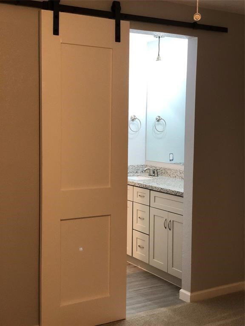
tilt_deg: -2.7
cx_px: 122
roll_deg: -0.7
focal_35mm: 52
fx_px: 491
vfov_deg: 36.8
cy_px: 163
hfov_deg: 28.0
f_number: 2.4
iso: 125
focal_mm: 6
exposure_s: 1/24
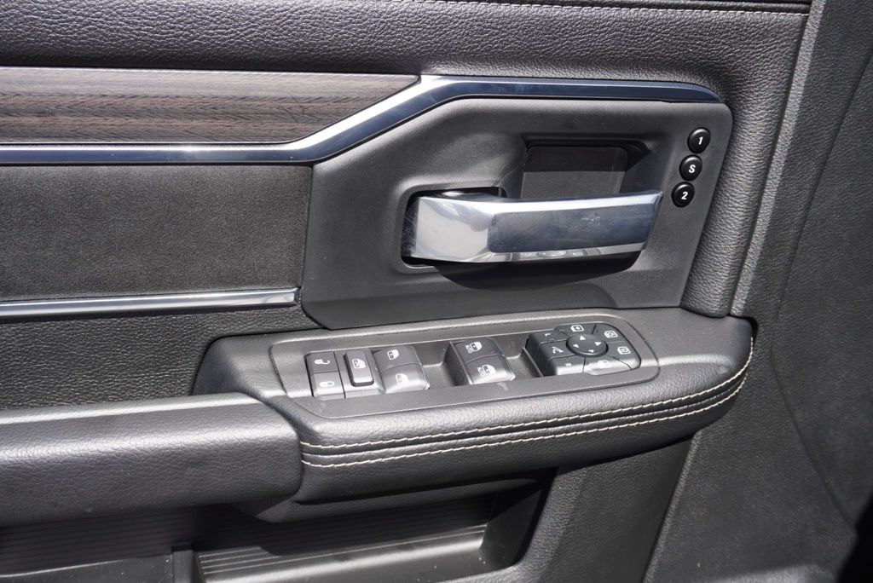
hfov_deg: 57.2
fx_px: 801
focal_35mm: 33
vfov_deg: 40.0
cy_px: 292
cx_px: 436
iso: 125
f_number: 6.3
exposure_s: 1/160
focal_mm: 22
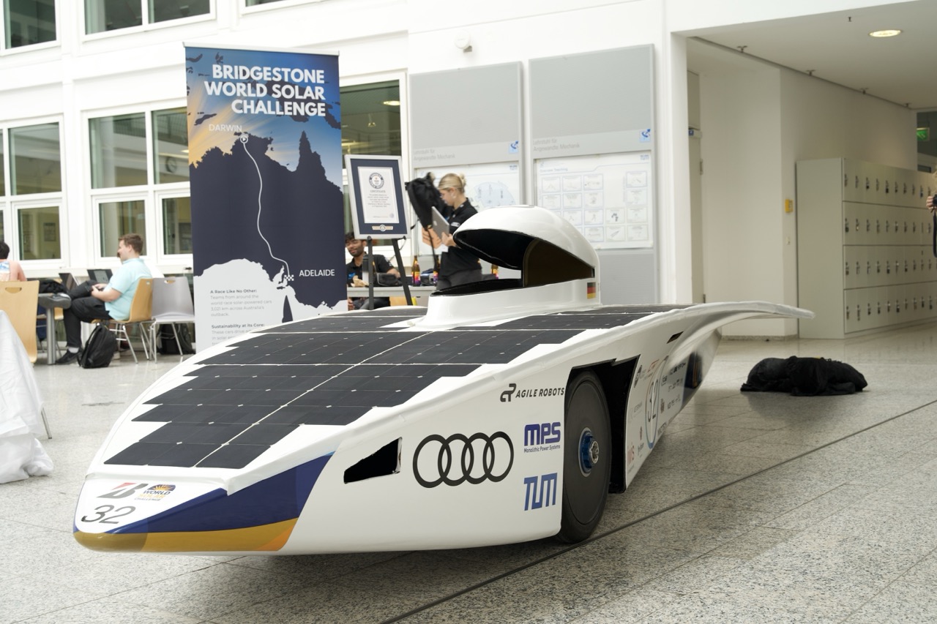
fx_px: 1119
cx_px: 468
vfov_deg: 31.2
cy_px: 312
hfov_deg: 45.4
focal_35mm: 43
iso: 400
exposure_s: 1/40
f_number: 7.1
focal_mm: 43
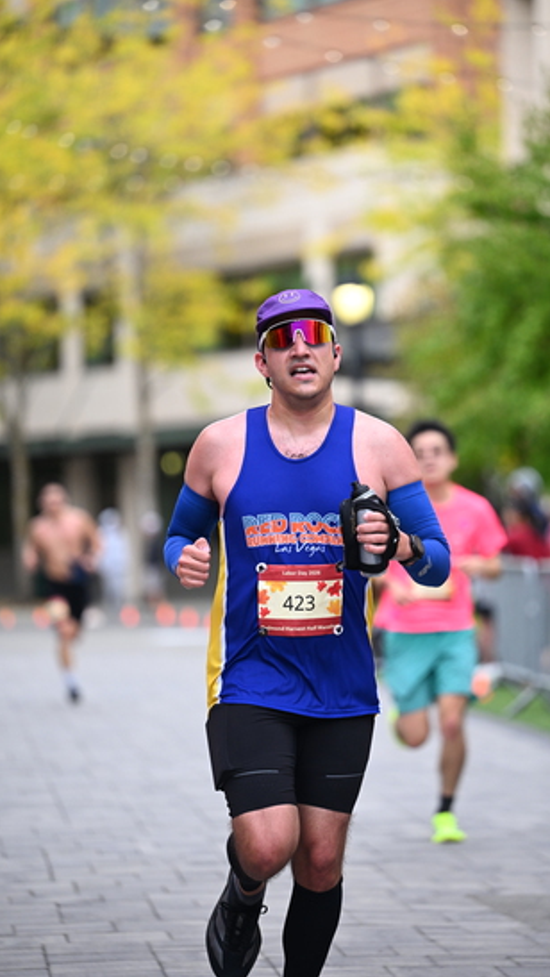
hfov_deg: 7.7
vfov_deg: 13.6
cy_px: 489
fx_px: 4093
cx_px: 303
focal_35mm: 158
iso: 1000
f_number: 2.8
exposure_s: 1/1600
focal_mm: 150
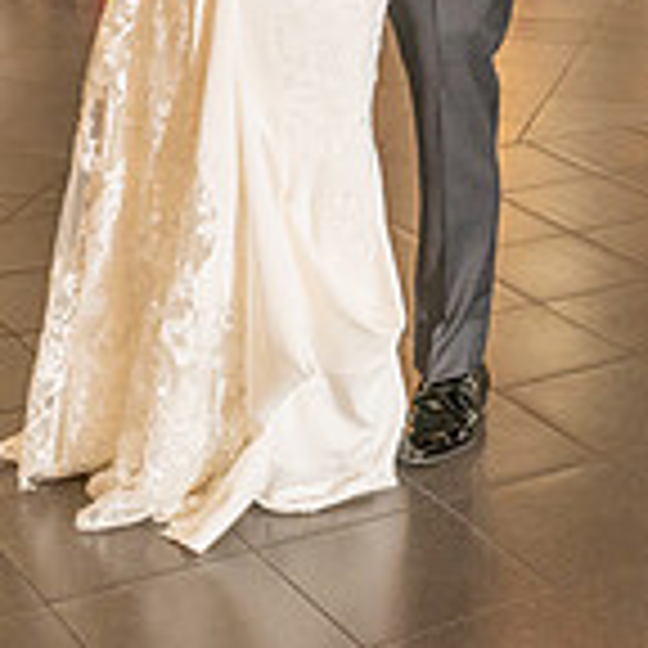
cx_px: 387
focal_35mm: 95
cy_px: -29
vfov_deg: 17.8
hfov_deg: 18.3
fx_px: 2012
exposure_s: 1/125
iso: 800
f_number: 4.5
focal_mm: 24
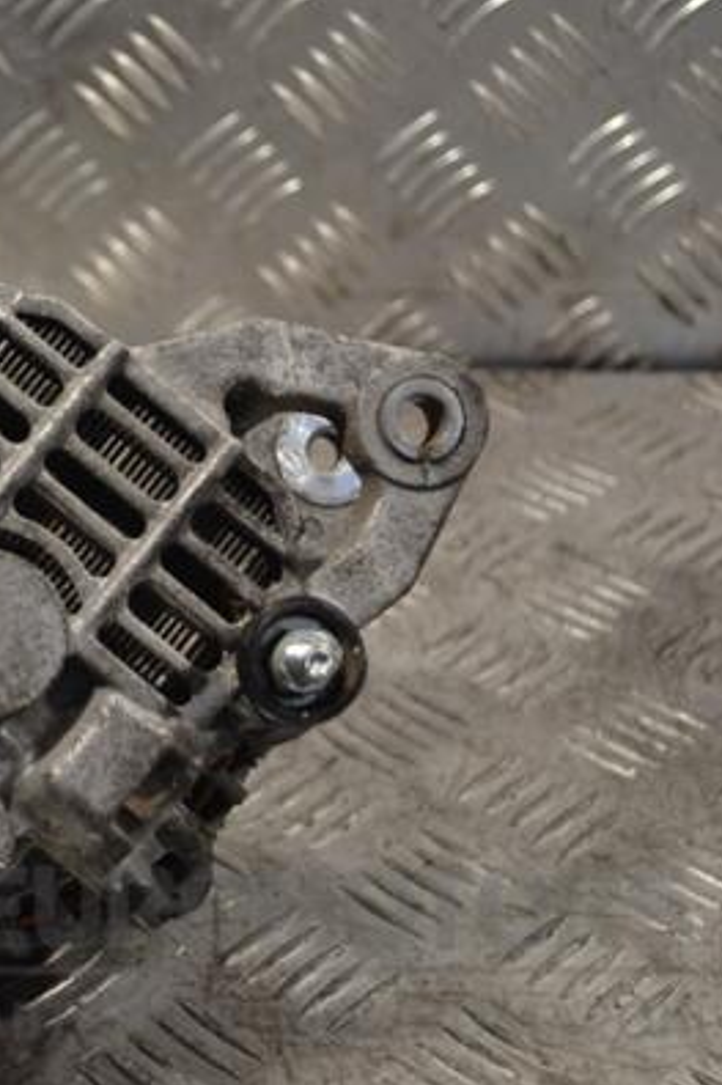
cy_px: 541
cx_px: -80
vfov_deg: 27.7
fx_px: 2198
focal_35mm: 73
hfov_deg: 18.0
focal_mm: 32
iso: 400
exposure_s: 1/125
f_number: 5.6
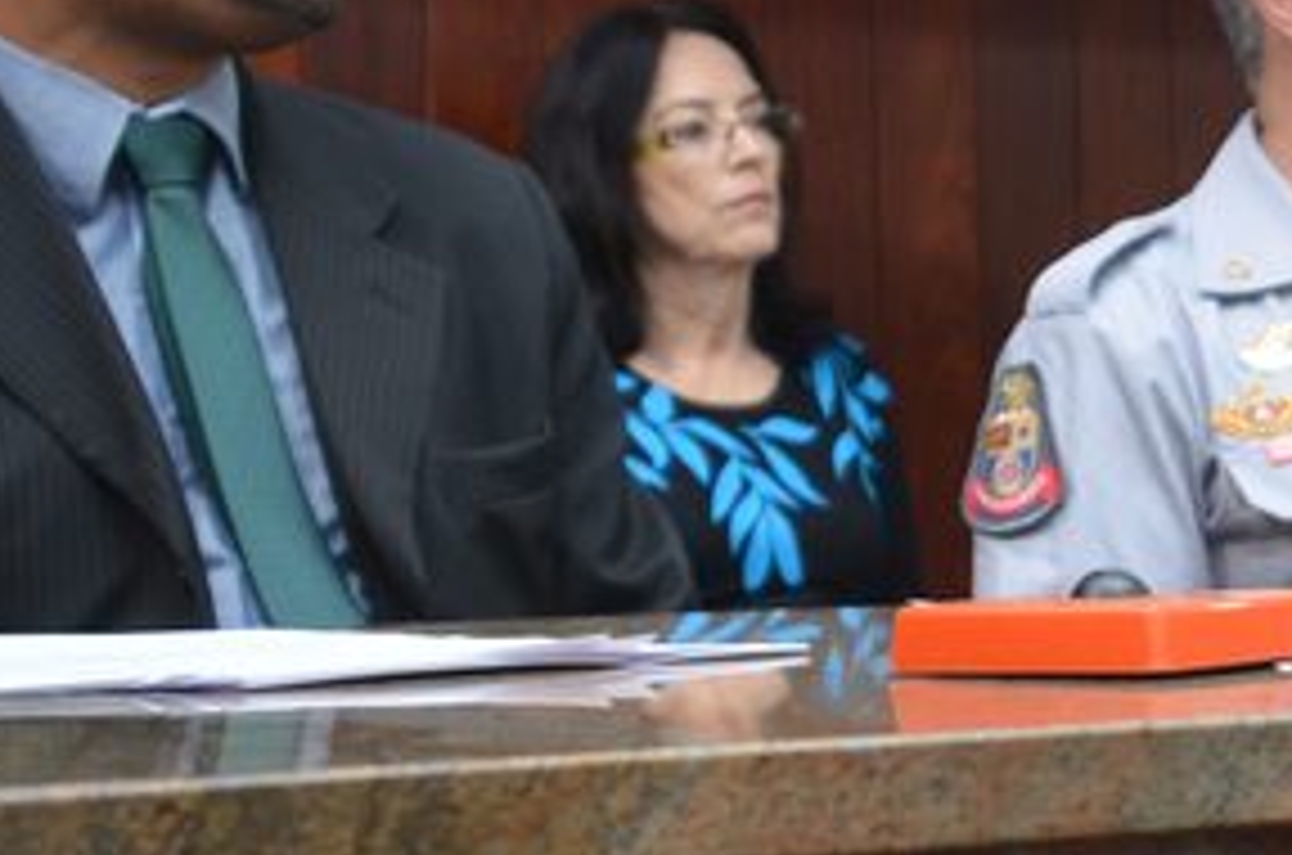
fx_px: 3832
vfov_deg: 12.6
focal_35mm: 107
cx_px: 2057
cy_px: 842
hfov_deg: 16.9
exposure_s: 1/60
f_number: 4
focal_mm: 20
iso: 500
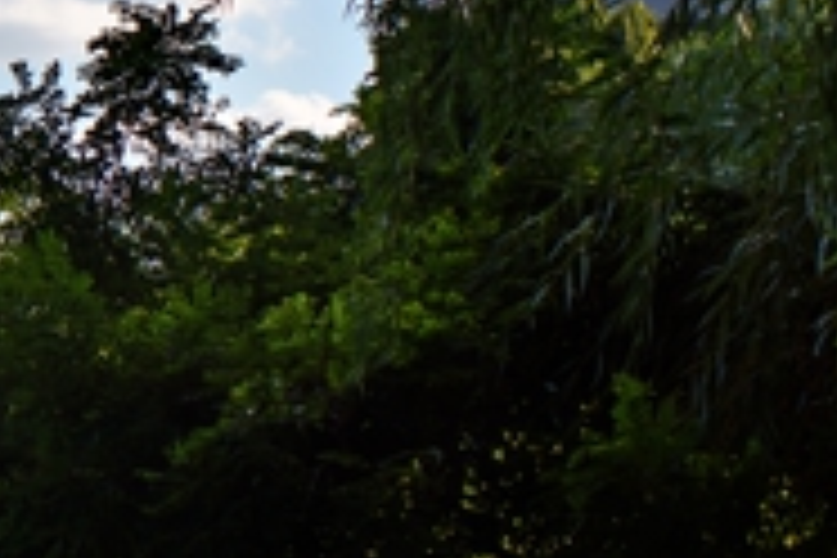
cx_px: -796
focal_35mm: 169
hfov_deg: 11.1
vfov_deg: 8.0
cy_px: -119
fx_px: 3929
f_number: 2.8
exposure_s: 1/4000
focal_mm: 35
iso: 100
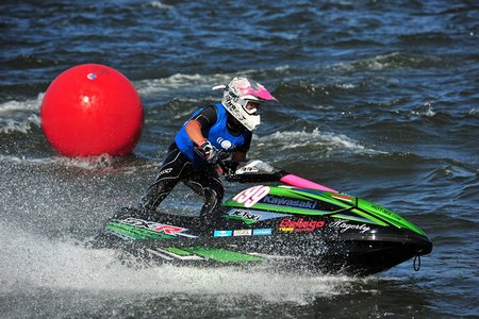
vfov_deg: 7.6
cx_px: 240
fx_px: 2395
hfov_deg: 11.4
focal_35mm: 180
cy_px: 160
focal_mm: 180
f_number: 5.6
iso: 200
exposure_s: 1/1600
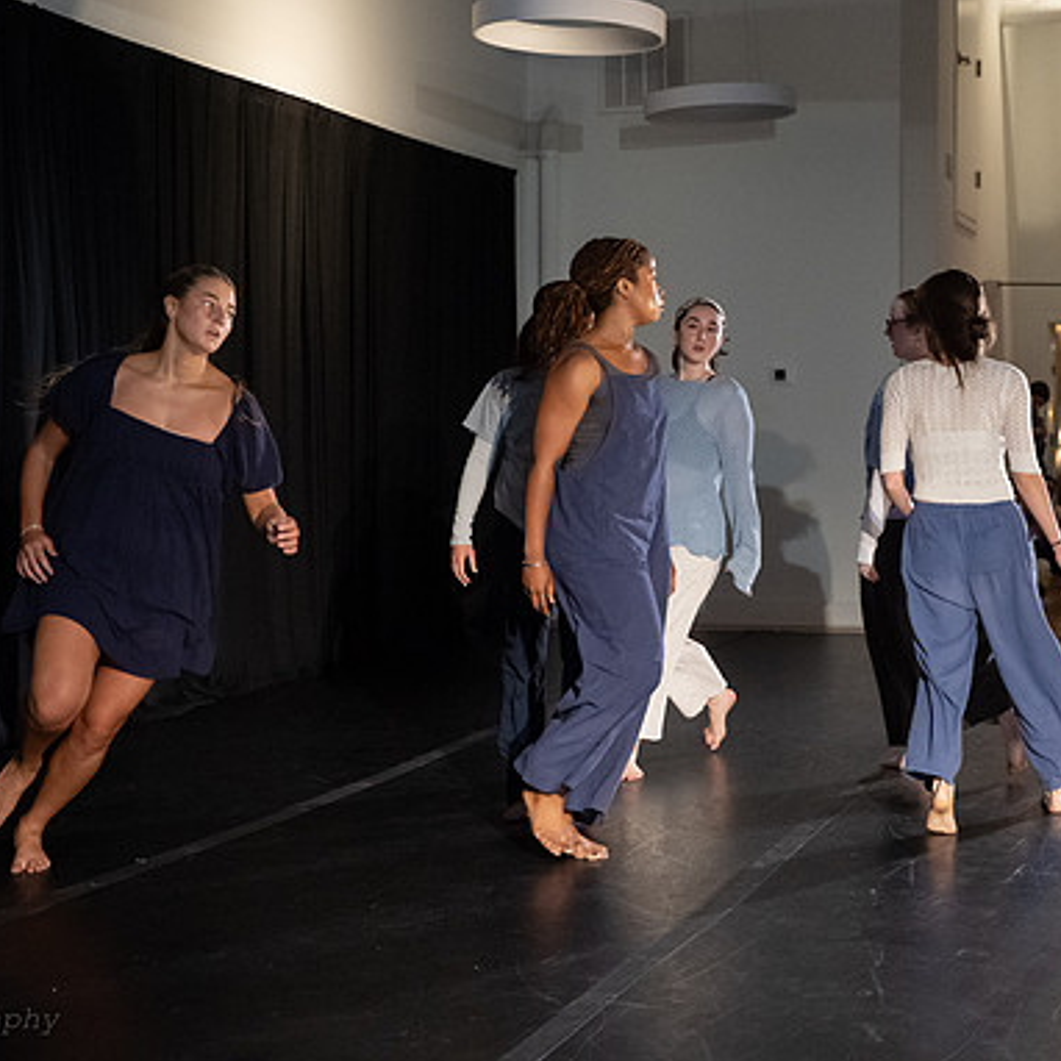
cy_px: 511
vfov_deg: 27.3
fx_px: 2185
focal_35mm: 63
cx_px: 638
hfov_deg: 27.2
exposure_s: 1/320
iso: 6400
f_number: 4
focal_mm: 42
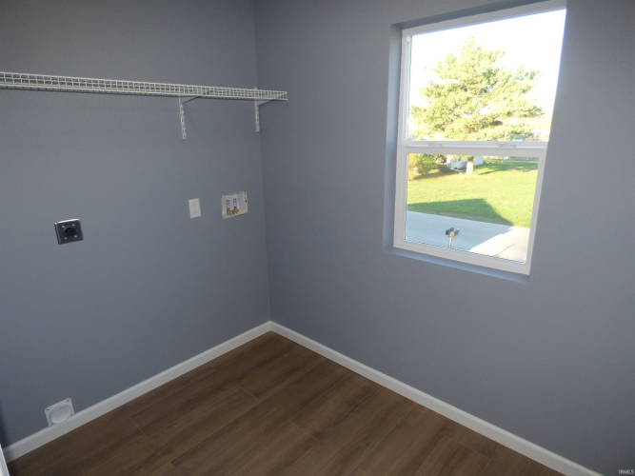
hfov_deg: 81.8
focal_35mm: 20
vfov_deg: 66.0
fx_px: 367
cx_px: 318
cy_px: 238
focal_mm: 3.58
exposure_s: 1/60
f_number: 2.8
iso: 100
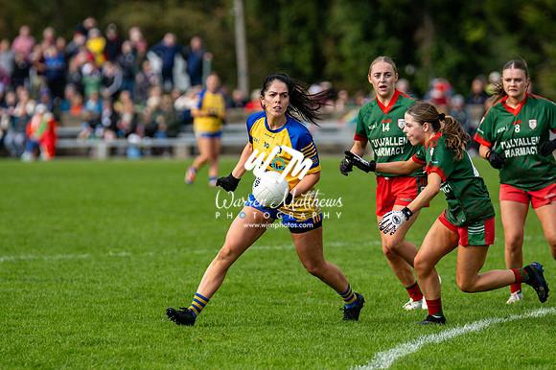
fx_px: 4862
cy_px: 185
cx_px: 278
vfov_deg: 4.4
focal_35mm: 315
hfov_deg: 6.5
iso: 400
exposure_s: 1/5000
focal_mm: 210
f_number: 2.8
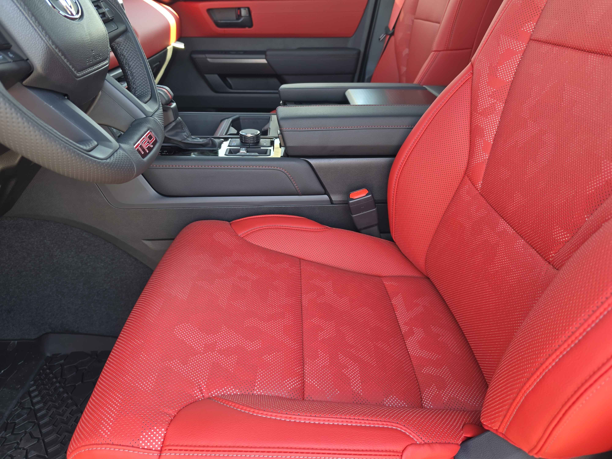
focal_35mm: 23
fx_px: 407
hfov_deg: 73.9
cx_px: 306
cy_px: 230
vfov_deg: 58.9
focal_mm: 6.5
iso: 64
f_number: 1.4
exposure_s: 1/180
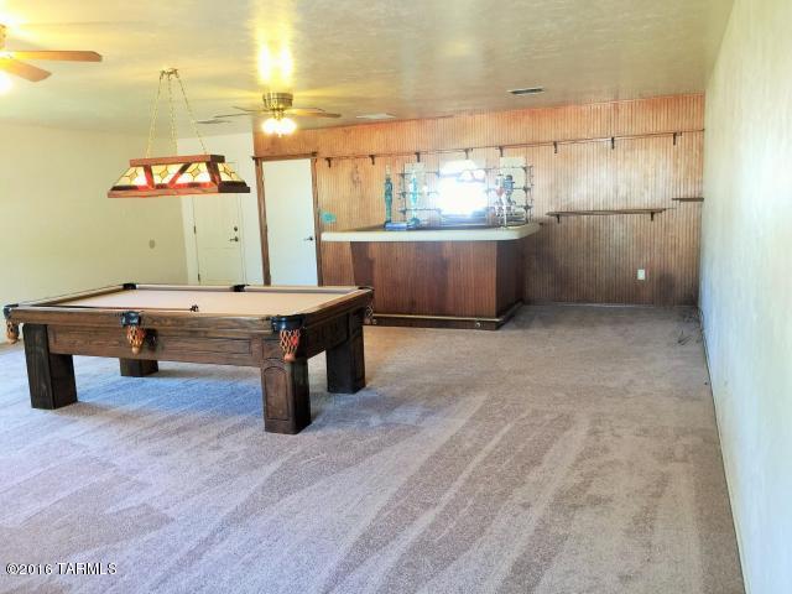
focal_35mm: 29
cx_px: 396
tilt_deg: -7.4
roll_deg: +2.2
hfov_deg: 61.7
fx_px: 664
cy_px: 297
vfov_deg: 48.2
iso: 50
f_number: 2.2
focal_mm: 4.15
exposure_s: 1/17
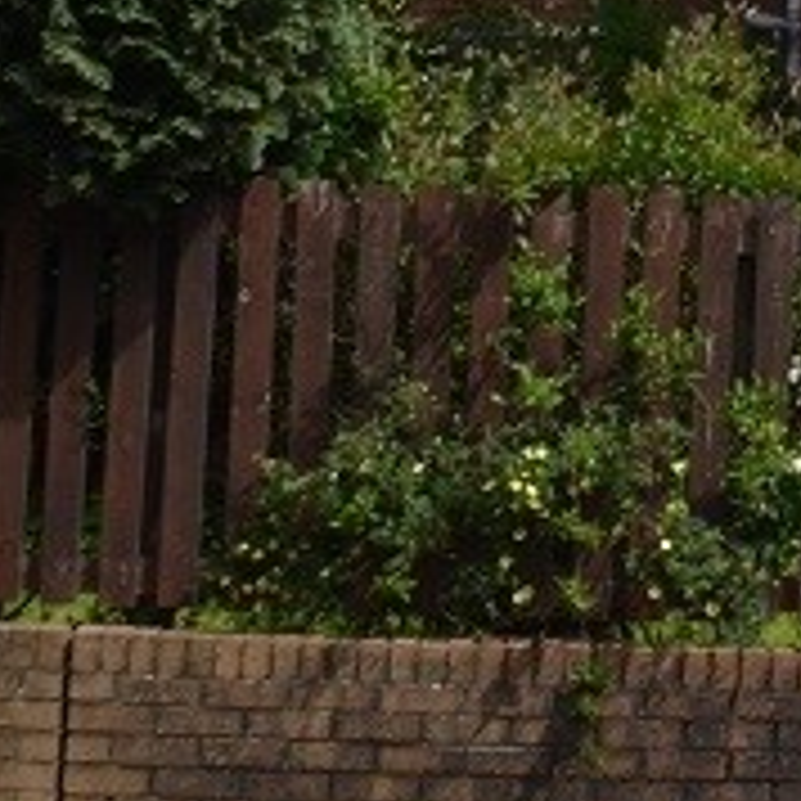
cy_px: -639
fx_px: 5562
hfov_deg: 8.0
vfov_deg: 8.0
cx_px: 1462
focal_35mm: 212
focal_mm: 29
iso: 100
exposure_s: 1/200
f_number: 7.1
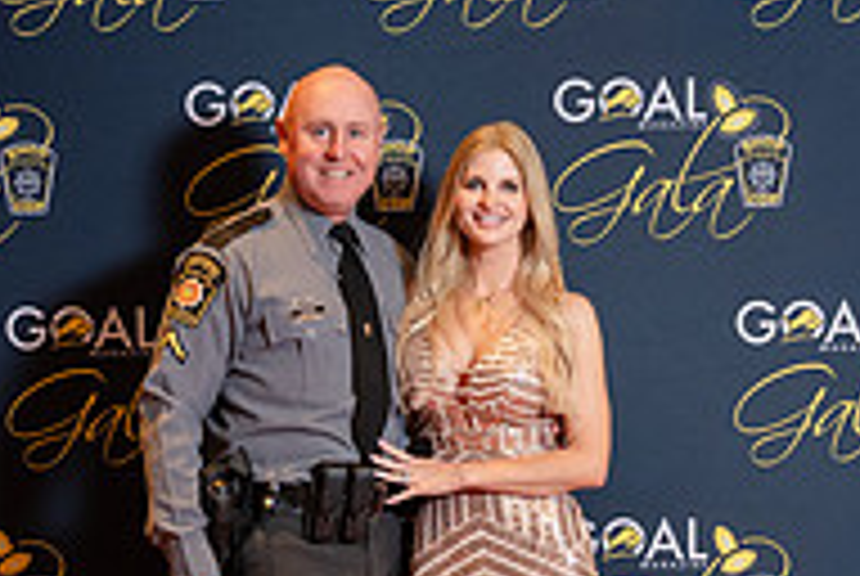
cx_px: 347
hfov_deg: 23.6
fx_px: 2058
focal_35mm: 86
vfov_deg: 15.9
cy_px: 349
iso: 1600
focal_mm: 28
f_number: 3.2
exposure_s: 1/200
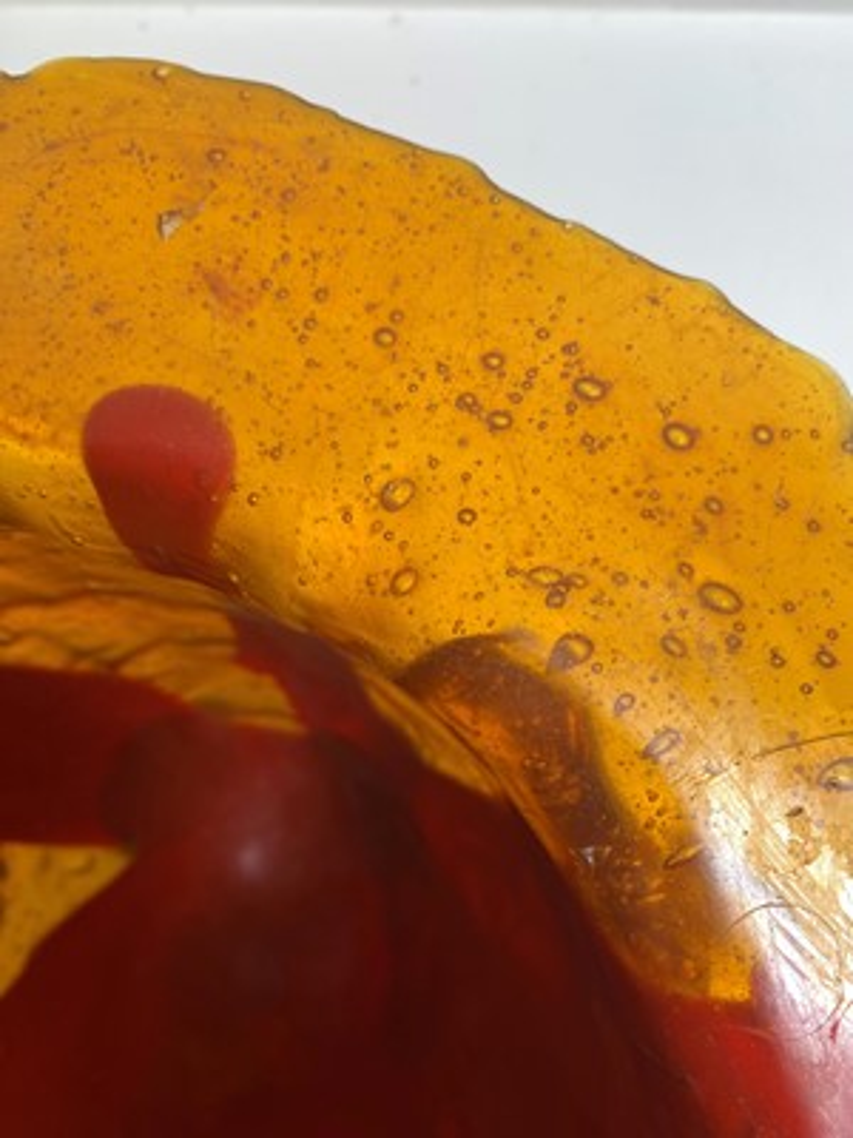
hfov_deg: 53.1
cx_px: 426
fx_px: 854
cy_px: 569
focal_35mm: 26
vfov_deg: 67.3
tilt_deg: -81.7
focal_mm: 4.25
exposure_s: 1/100
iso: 40
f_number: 1.8
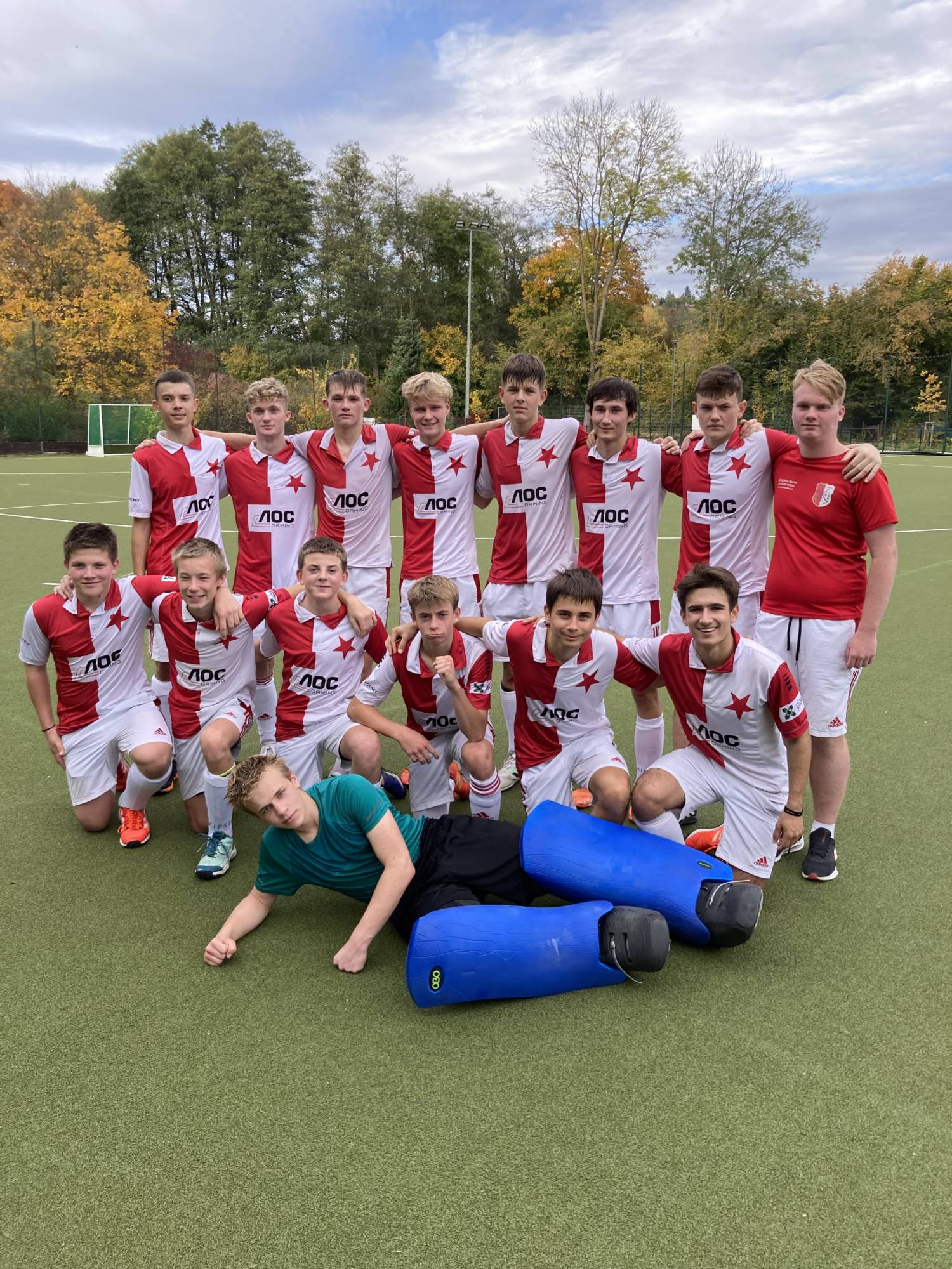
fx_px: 1027
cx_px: 476
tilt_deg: -9.8
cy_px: 634
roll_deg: +0.4
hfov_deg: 49.7
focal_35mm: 28
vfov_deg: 63.4
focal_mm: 3.99
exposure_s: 1/317
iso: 20
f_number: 1.8
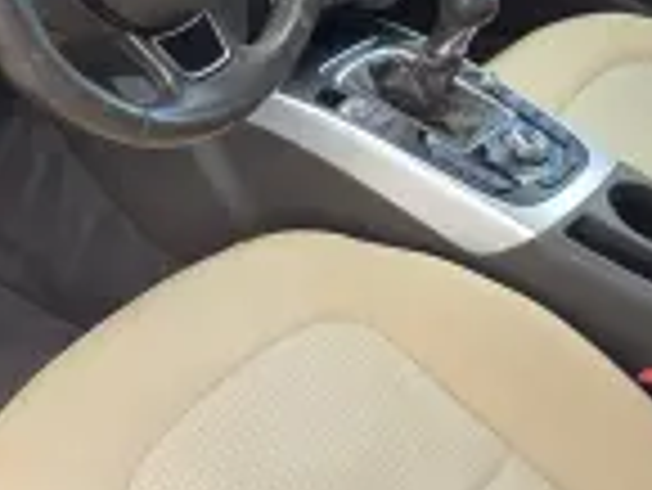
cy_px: 76
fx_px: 1074
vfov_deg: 25.1
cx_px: 85
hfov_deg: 32.3
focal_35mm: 57
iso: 64
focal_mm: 6.25
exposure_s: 1/180
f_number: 1.7
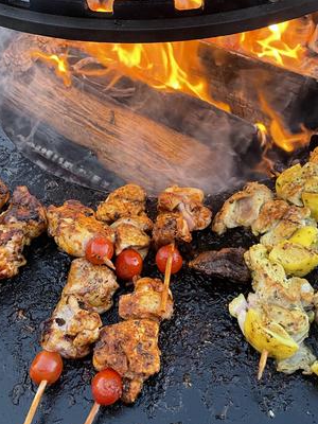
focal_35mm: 39
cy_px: 130
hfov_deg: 36.6
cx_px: 200
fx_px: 478
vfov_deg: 46.8
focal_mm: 4.2
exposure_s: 1/60
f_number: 1.6
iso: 250
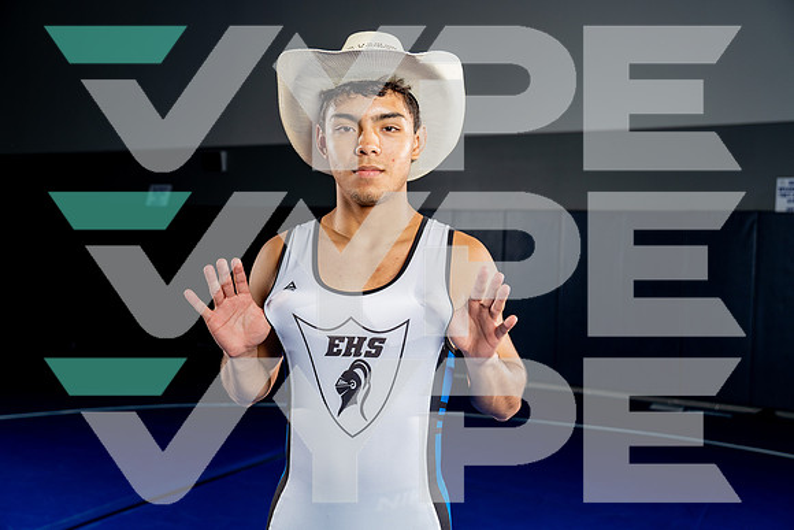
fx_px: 772
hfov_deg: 54.4
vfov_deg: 37.9
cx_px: 397
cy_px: 265
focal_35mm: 35
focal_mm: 35
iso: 125
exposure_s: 1/250
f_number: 4
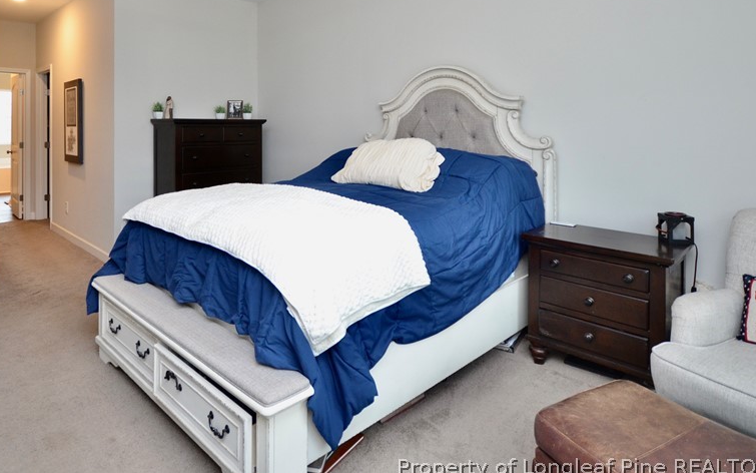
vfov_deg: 52.8
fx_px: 453
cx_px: 325
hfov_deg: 79.2
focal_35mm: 22
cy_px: 122
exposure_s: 1/45
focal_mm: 10
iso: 800
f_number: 4
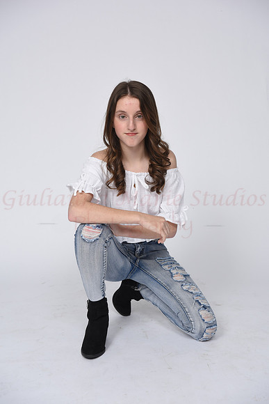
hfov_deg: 27.0
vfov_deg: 39.6
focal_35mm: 50
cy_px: 202
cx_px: 134
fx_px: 560
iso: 160
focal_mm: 50
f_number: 9
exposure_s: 1/125
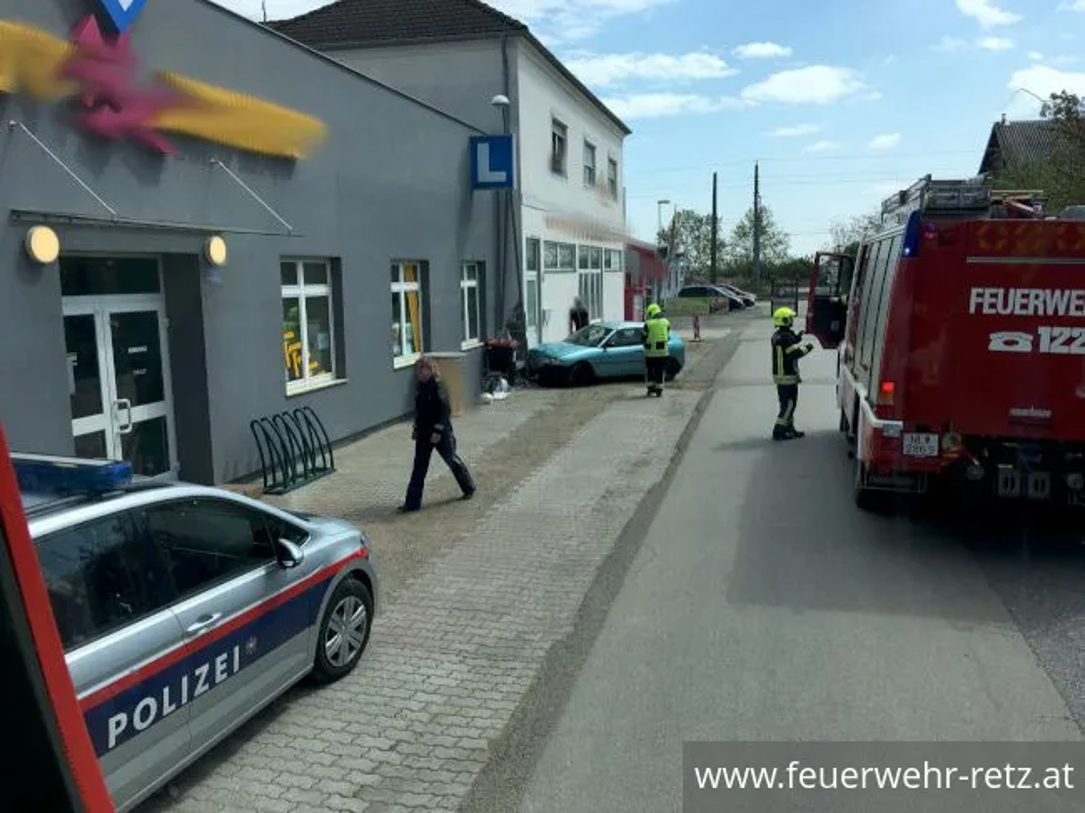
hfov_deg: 61.7
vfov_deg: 48.2
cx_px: 542
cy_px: 406
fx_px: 909
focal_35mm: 29
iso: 25
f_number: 2.2
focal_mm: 4.15
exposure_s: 1/1923
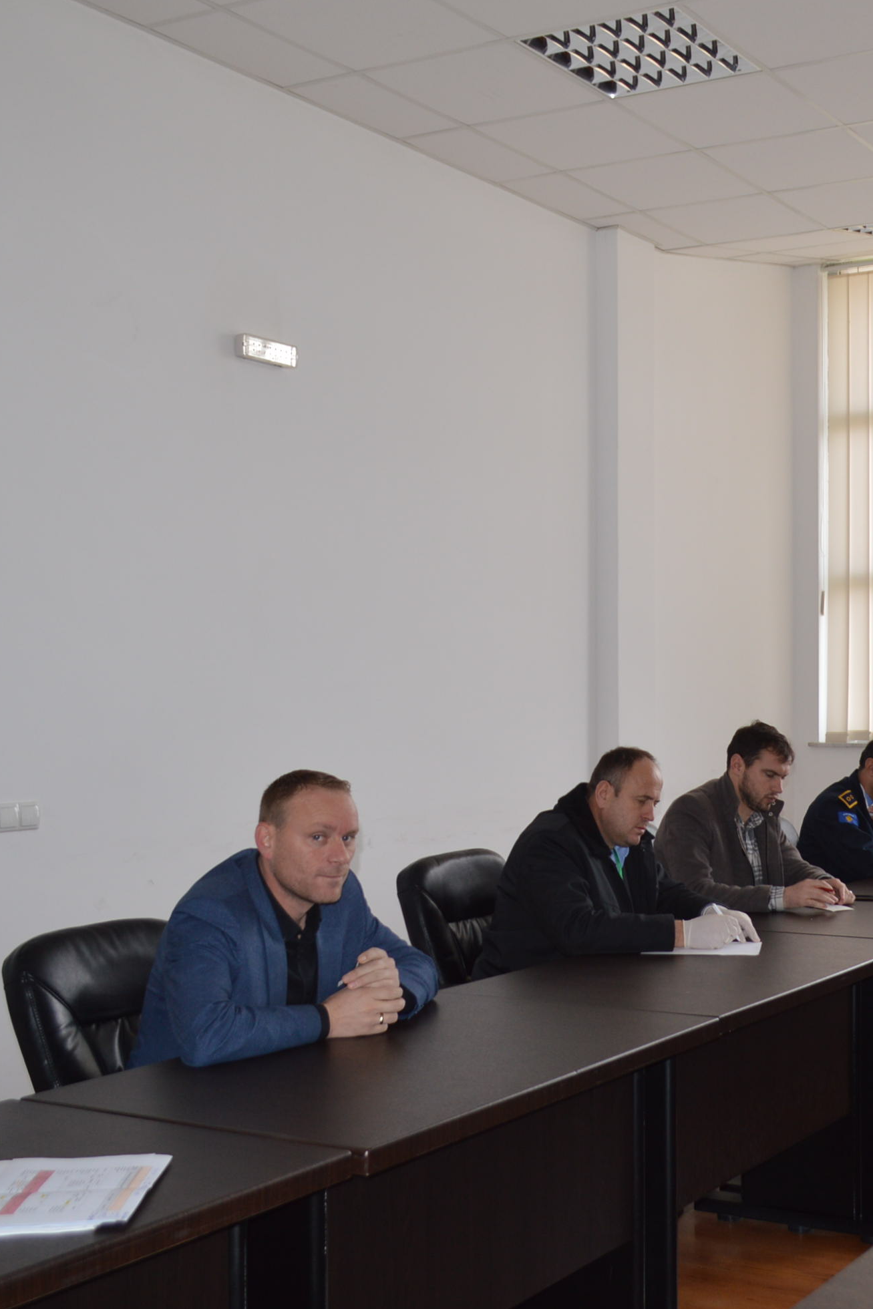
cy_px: 649
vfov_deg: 42.7
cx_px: 729
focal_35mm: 46
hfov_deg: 28.5
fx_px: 1673
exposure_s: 1/125
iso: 200
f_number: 4
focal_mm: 20
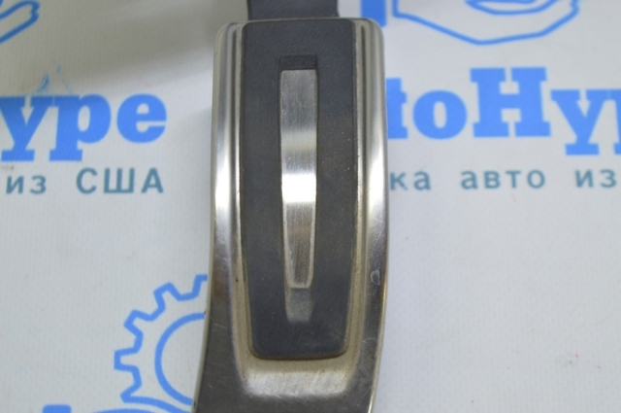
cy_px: 206
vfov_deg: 16.5
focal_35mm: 82
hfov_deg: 24.6
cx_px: 310
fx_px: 1421
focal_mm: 55
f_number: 5.6
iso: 400
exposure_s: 1/20
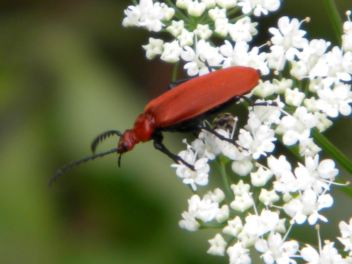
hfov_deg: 10.8
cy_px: 132
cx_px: 176
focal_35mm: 183
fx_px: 1861
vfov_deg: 8.1
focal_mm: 33.1
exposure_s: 1/93.2
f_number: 5.2
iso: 80
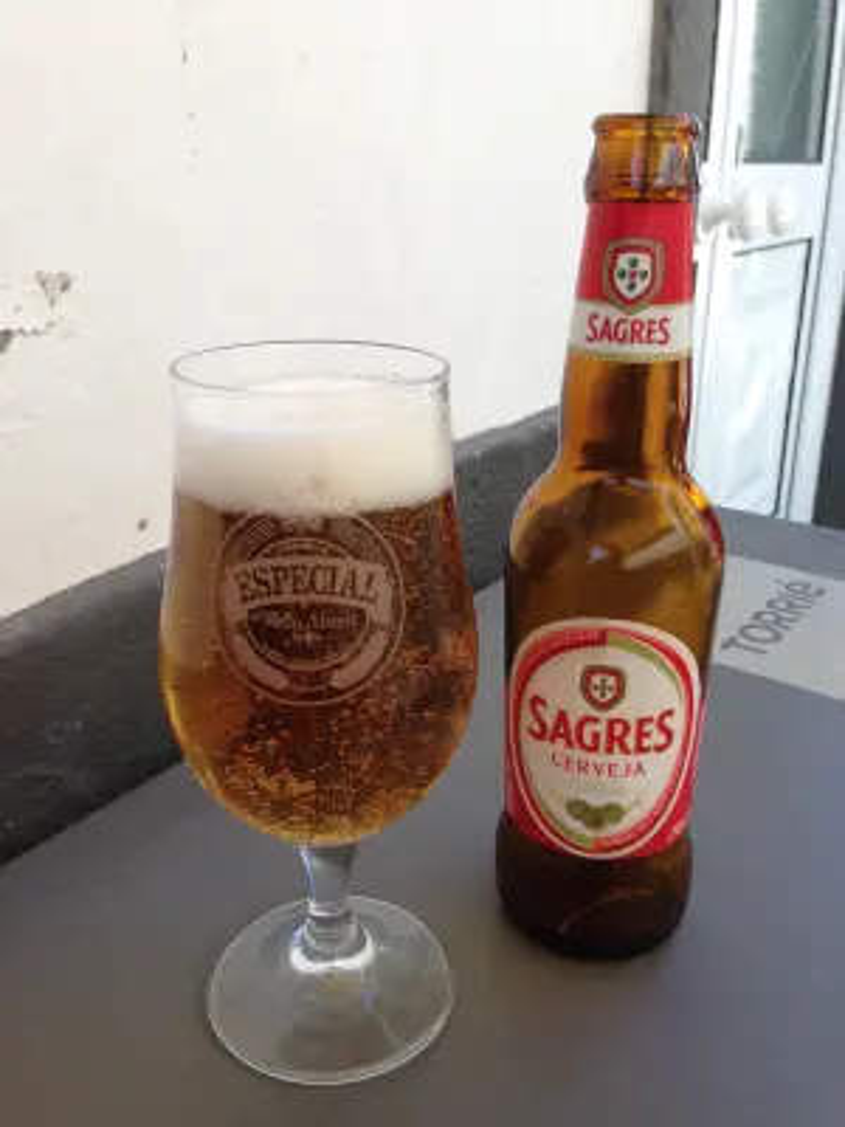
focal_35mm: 33
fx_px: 1074
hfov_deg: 42.9
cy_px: 564
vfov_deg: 55.4
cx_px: 422
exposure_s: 1/168
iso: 50
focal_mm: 4.12
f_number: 2.4
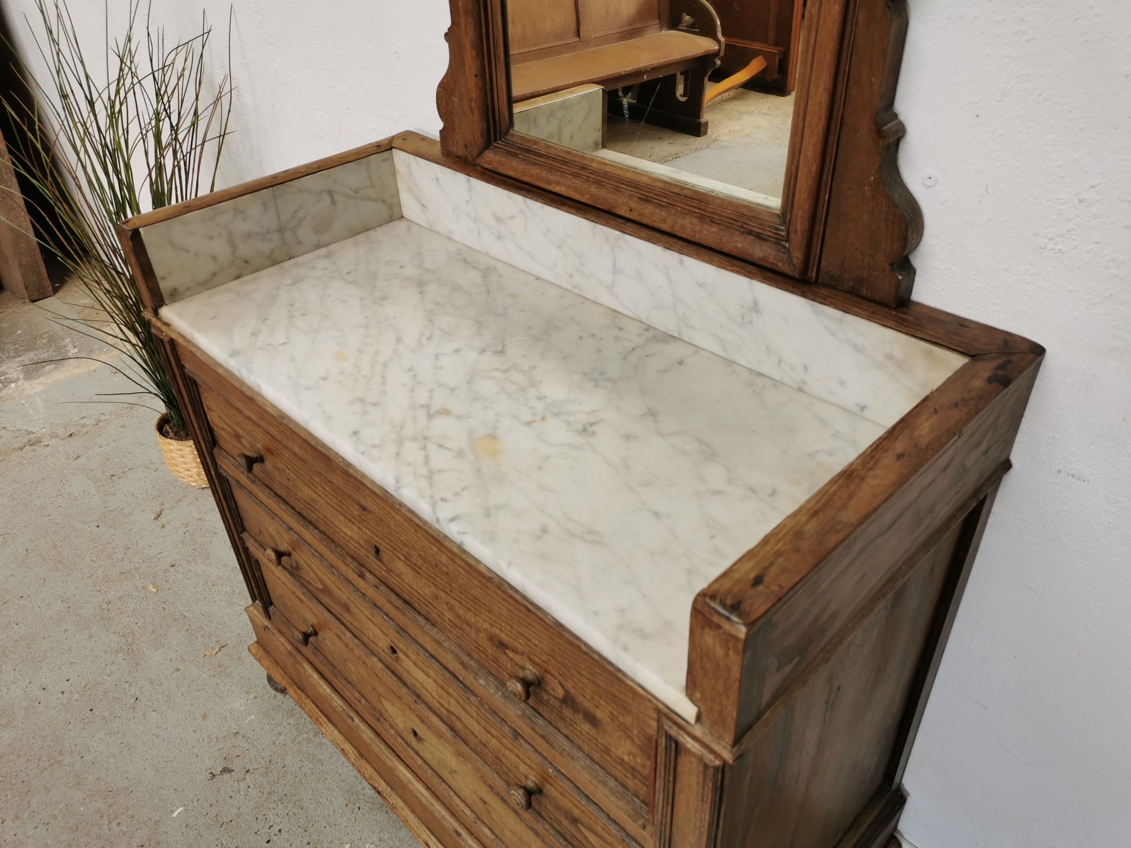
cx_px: 566
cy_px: 424
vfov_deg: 51.4
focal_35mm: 27
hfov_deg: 65.3
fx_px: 882
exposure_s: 1/159
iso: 50
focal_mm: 5.58
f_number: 1.8
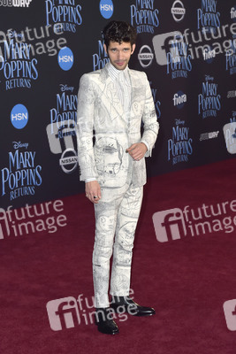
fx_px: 688
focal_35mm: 70
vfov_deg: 28.8
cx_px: 118
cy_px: 177
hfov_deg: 19.5
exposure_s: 1/250
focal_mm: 70
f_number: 6.3
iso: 400
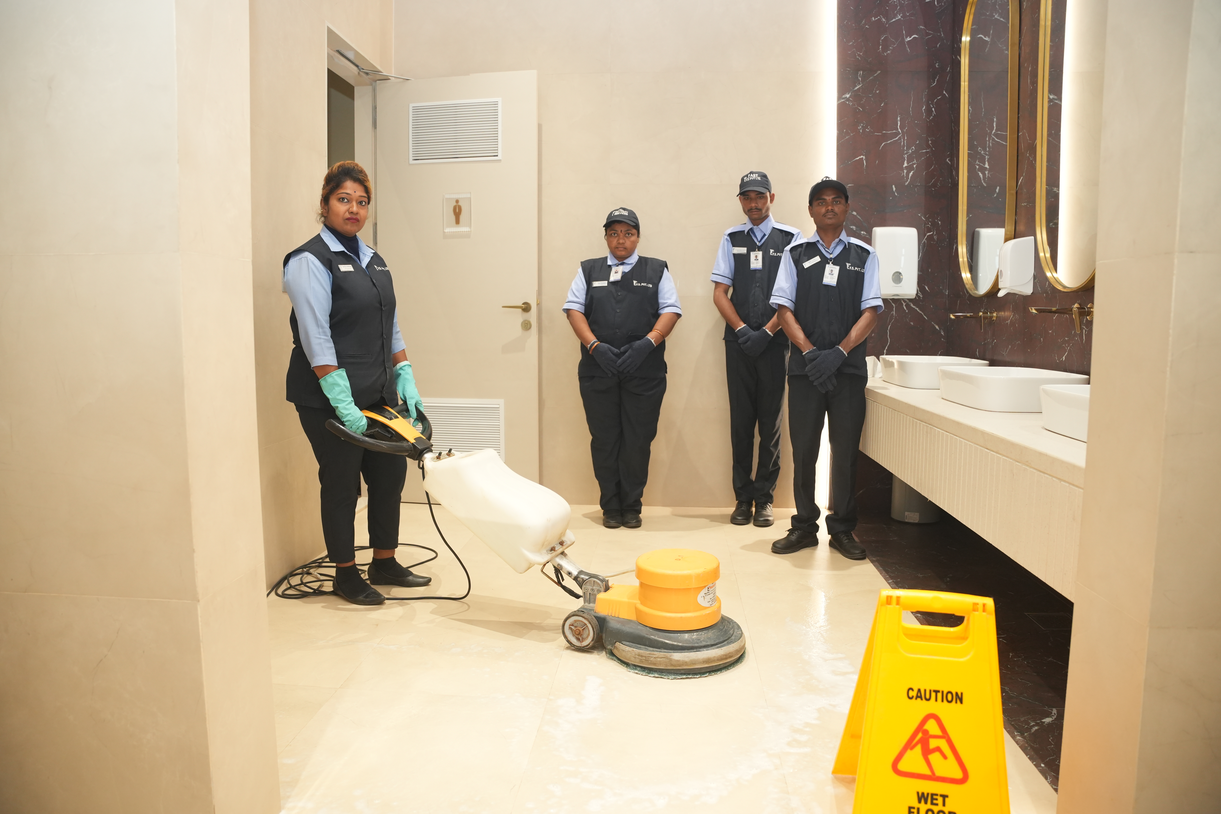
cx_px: 610
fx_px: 1072
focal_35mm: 32
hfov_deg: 59.3
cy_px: 407
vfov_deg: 41.6
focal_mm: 31.6
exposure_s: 1/100
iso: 1250
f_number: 4
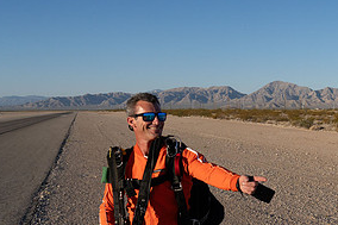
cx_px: 319
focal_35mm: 49
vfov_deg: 27.0
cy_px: 178
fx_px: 460
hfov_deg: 37.1
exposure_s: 1/2000
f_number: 9
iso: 800
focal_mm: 24
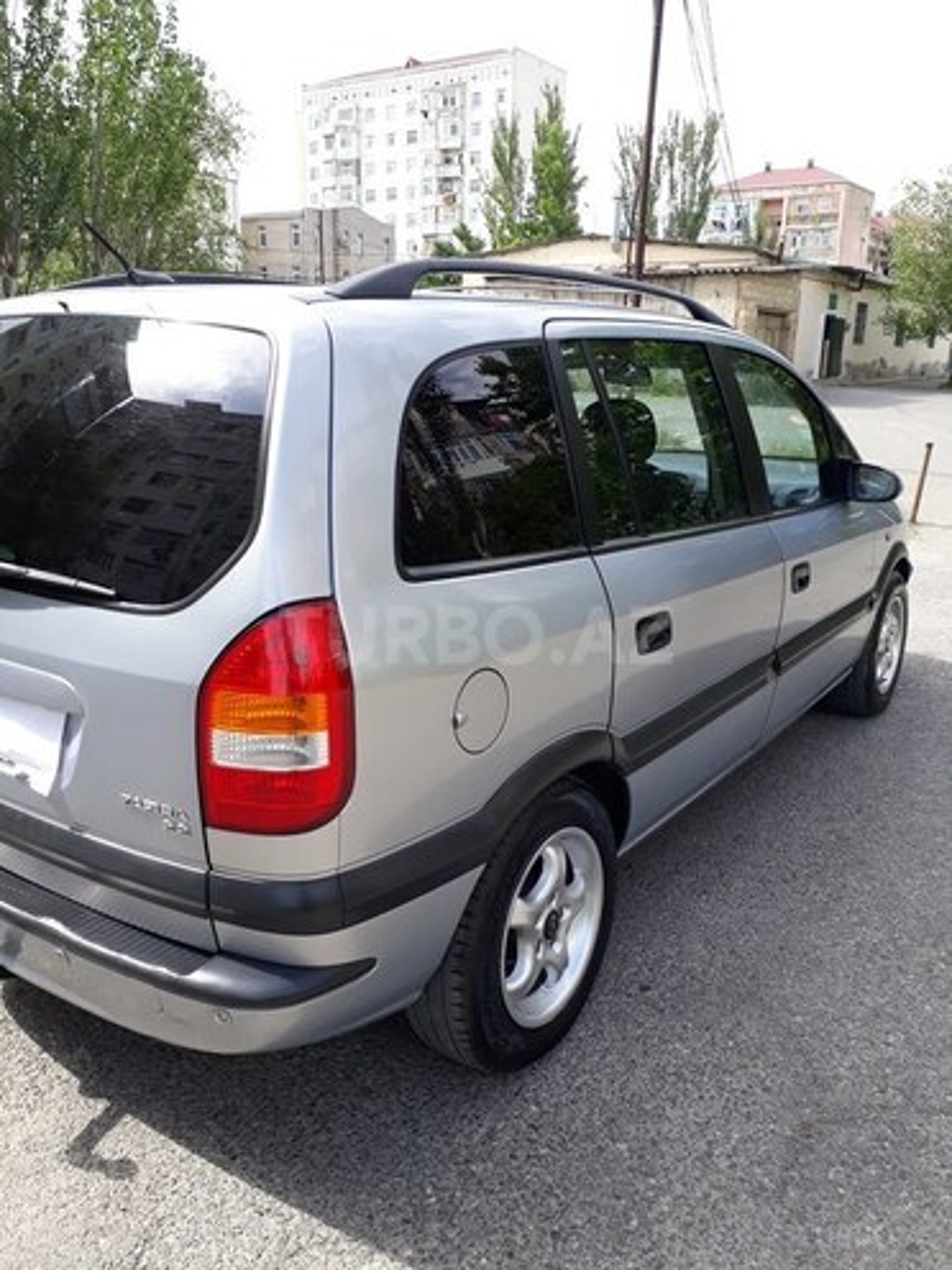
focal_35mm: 27
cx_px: 476
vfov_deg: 65.3
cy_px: 635
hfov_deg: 51.4
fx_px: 990
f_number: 1.9
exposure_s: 1/412
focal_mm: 3.6
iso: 40
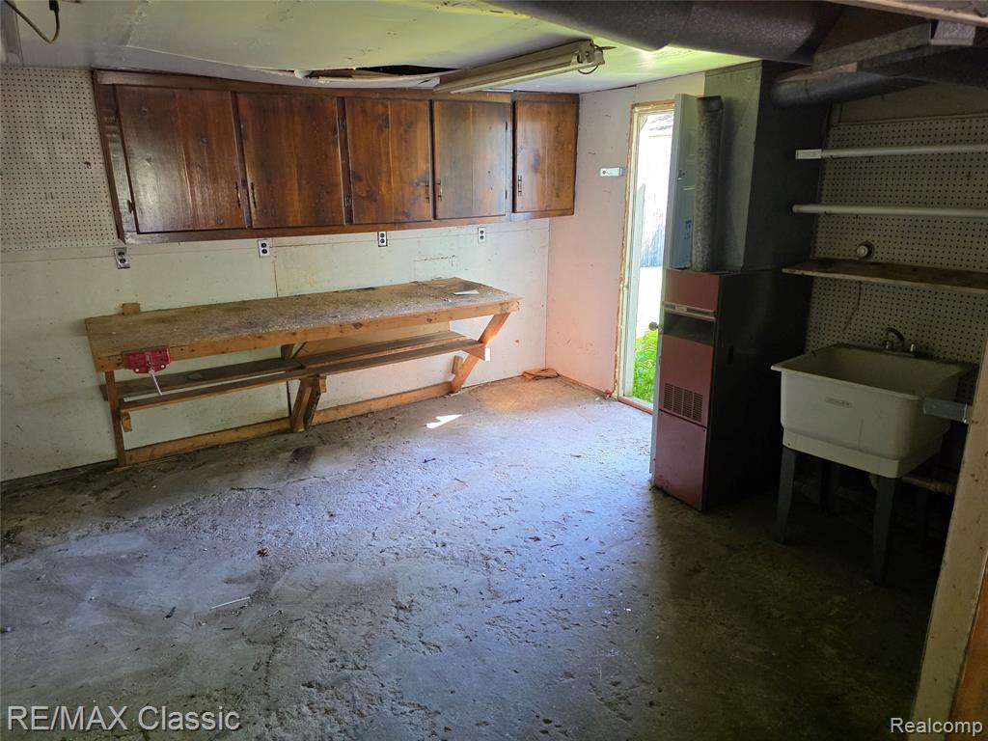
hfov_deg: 73.9
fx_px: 656
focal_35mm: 23
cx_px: 494
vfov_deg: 58.9
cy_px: 370
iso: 400
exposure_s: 1/120
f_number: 1.7
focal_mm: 6.3
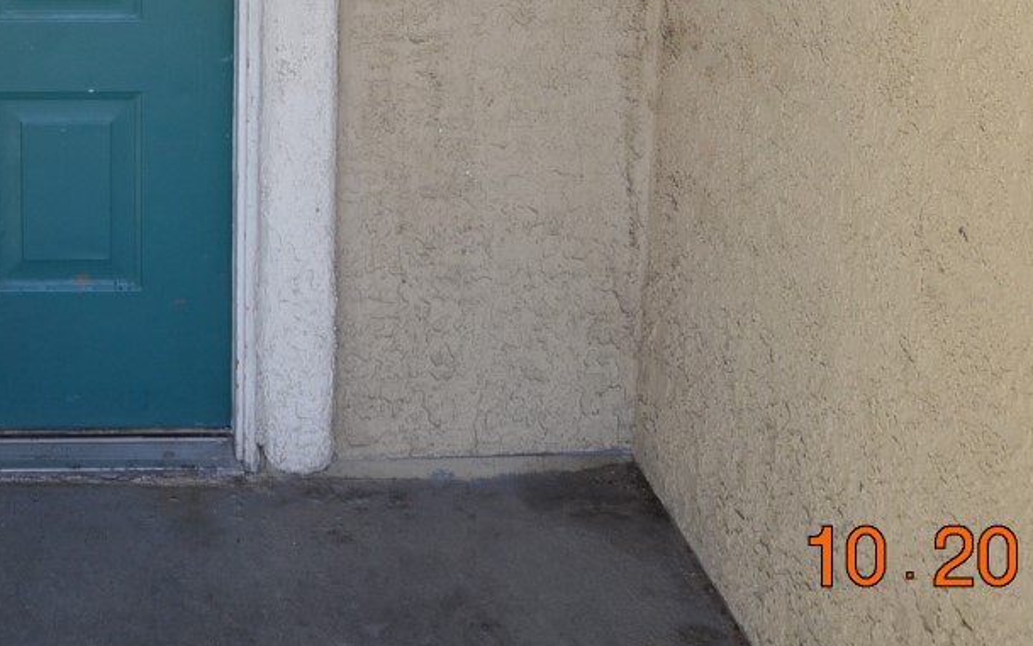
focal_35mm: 57
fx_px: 1605
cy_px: -224
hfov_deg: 33.9
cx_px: 119
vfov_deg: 20.5
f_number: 5.6
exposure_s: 1/125
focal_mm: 14
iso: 250
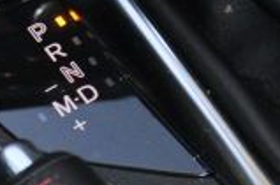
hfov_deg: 5.3
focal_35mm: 387
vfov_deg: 3.5
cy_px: 21
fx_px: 3001
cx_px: 343
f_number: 4.5
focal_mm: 40
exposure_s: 1/60
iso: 800
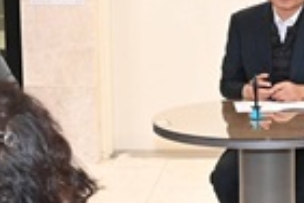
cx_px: 282
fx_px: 861
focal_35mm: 102
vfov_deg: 13.4
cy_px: 149
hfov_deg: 19.6
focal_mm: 24
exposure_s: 1/125
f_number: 5
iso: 3200
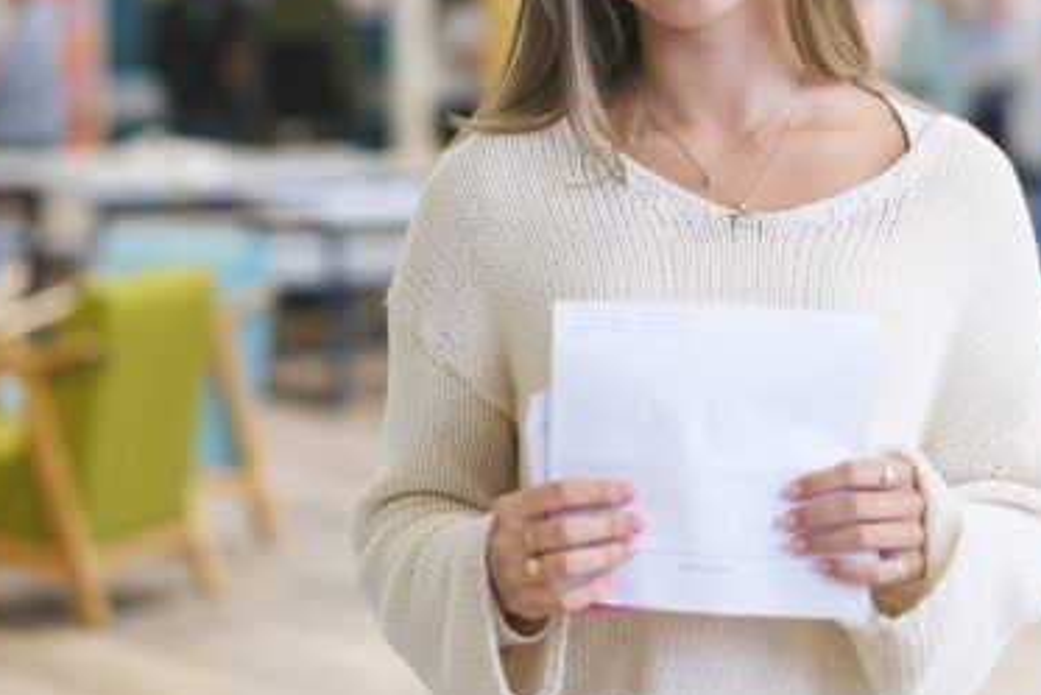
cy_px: 123
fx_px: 4165
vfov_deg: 9.5
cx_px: 678
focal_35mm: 144
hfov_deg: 14.2
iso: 320
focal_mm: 56
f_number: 1.8
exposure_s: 1/320
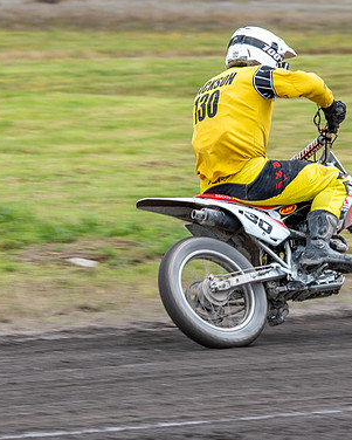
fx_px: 5975
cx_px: 243
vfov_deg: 4.2
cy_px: 215
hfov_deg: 3.4
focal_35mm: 459
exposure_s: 1/250
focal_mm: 200
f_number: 8
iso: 200
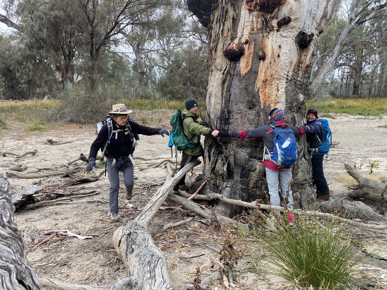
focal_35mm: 27
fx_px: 302
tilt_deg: -7.9
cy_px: 141
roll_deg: +1.3
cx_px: 187
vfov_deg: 51.3
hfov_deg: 65.3
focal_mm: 4.25
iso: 32
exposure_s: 1/244
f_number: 1.8
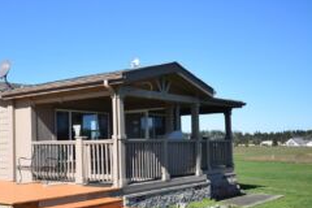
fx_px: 433
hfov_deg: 38.3
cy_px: 119
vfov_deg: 27.0
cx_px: 68
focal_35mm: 50
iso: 200
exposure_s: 1/320
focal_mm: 20
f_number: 9
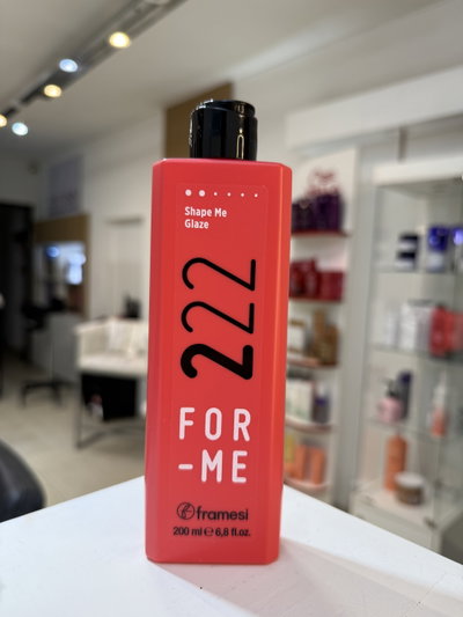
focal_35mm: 24
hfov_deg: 56.8
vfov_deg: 71.6
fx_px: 428
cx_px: 232
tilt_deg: -4.1
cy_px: 308
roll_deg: -2.5
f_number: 1.78
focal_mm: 6.76
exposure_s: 1/100
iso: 80
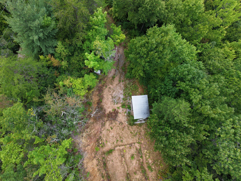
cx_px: 111
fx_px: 125
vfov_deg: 71.6
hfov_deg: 87.6
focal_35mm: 18
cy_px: 91
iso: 100
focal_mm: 3.05
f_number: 2.2
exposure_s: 1/160
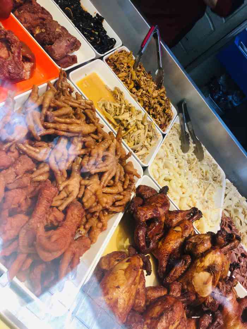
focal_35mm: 29
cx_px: 124
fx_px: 276
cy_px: 164
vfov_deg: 61.7
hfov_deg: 48.2
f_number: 2.2
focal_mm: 4.15
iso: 32
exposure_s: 1/50
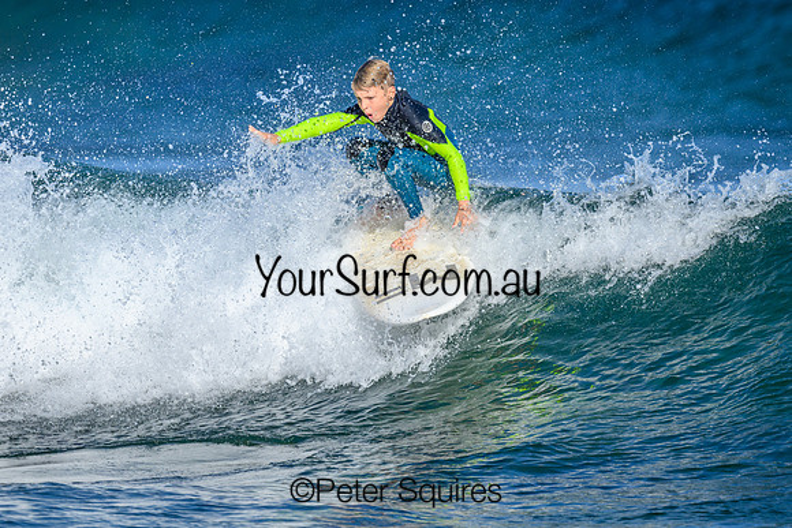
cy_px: 210
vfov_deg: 1.4
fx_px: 21234
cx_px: 332
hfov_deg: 2.1
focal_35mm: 965
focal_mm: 800
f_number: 6.3
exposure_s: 1/2000
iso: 320
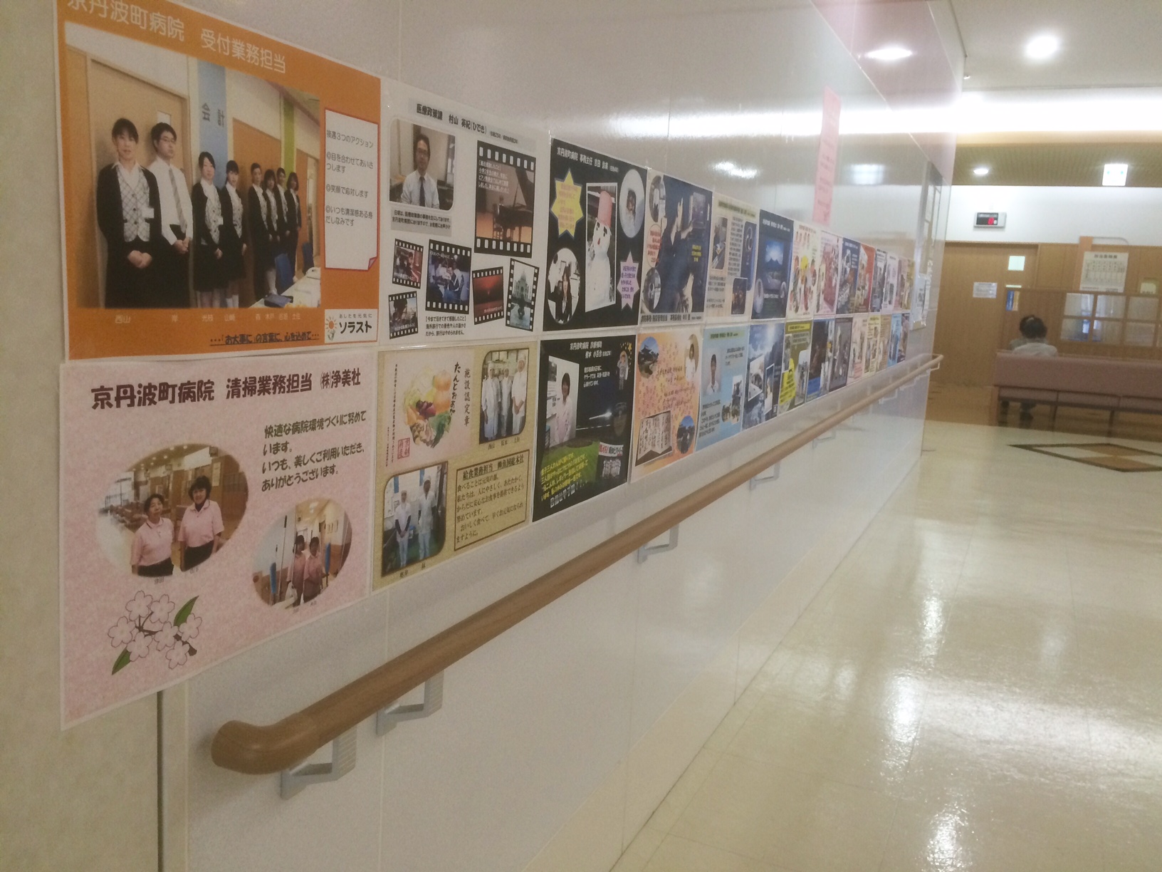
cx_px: 581
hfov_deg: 61.7
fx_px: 973
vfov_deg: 48.2
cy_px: 436
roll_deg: -4.4
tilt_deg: -8.2
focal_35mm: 29
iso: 64
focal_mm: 4.15
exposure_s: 1/30
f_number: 2.2
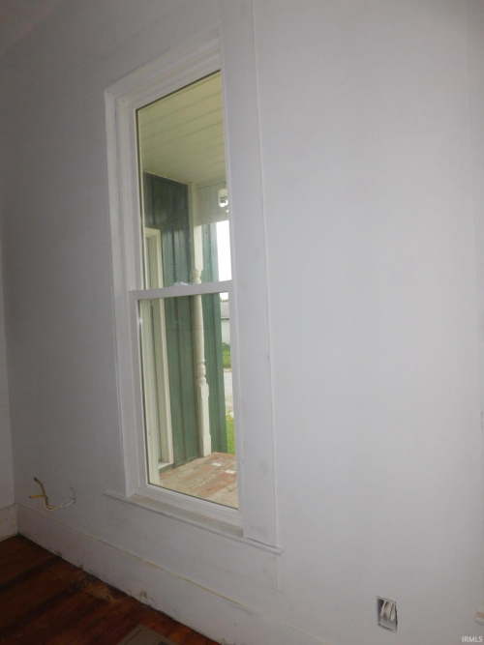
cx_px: 242
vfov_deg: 73.9
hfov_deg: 58.9
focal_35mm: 23
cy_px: 322
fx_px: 429
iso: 200
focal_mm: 4
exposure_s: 1/30
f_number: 3
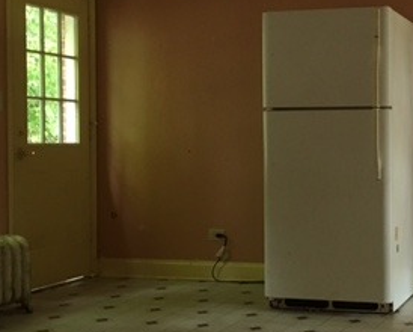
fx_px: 808
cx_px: 359
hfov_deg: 27.8
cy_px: 148
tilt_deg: +2.4
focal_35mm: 66
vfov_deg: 23.2
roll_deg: +0.9
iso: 200
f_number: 2.2
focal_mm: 4.15
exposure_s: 1/24
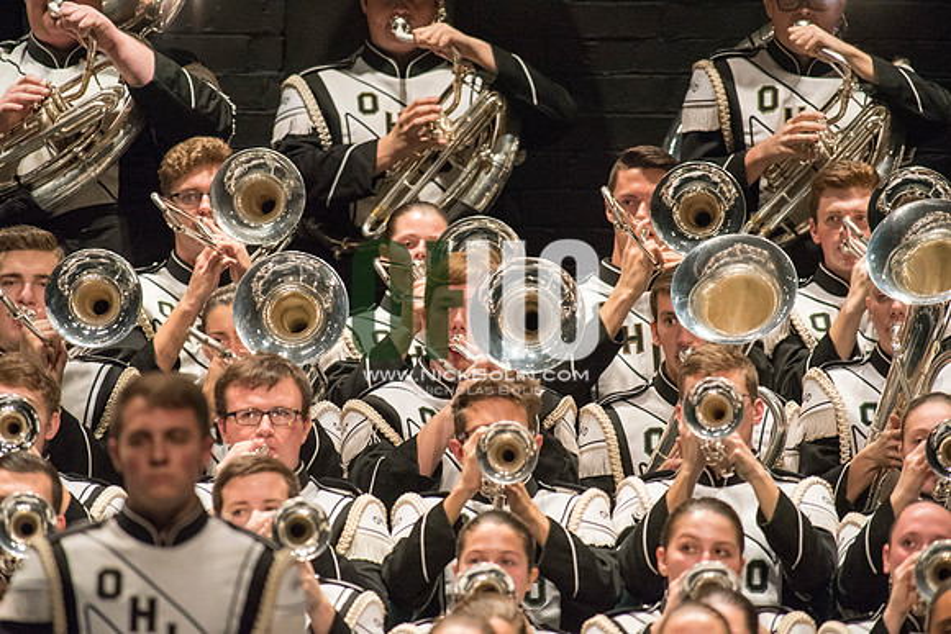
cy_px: 317
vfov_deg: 2.3
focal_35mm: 600
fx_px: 15853
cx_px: 476
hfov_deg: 3.4
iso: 4000
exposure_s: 1/320
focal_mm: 600
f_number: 5.6
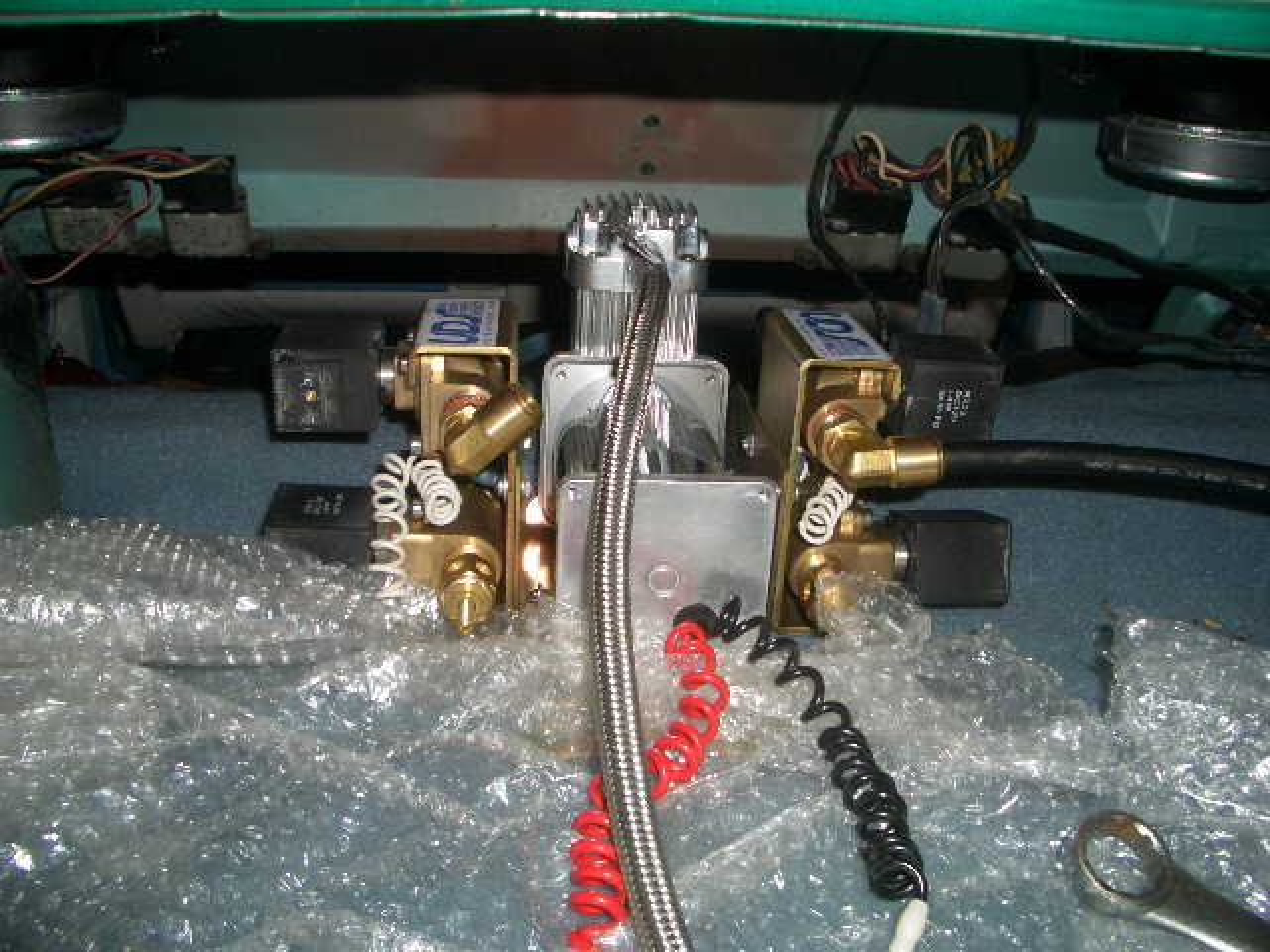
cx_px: 635
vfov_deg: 40.7
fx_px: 1284
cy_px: 476
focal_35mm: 35
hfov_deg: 52.6
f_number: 4.3
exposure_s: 1/60
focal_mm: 5.8
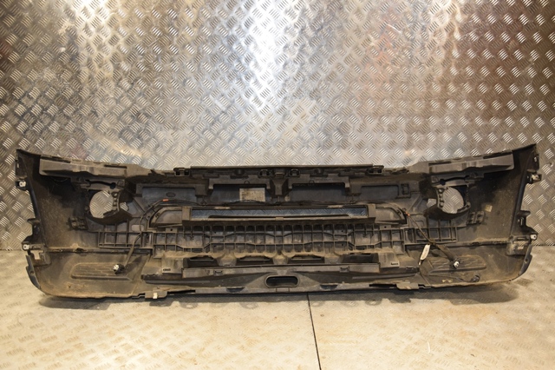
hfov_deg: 59.5
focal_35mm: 32
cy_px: 185
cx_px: 278
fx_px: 485
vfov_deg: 41.7
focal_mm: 21
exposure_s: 1/200
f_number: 5.6
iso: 800
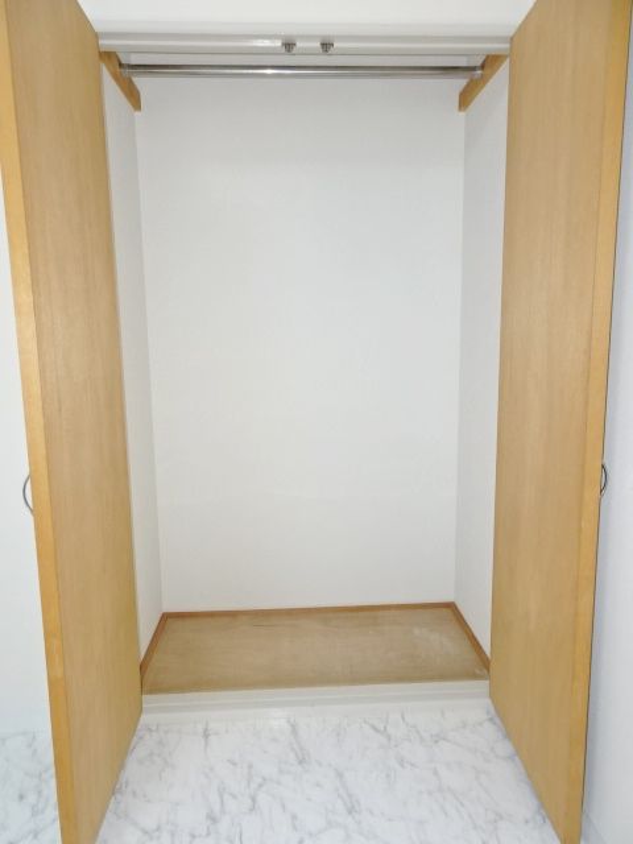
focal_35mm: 24
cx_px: 316
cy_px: 422
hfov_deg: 56.8
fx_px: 585
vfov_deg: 71.6
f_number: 3.5
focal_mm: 4.1
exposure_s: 1/30
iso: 200
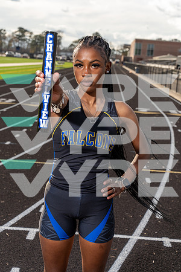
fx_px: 452
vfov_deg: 33.4
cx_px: 90
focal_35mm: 60
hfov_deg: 22.6
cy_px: 136
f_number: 7.1
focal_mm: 60
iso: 160
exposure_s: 1/250
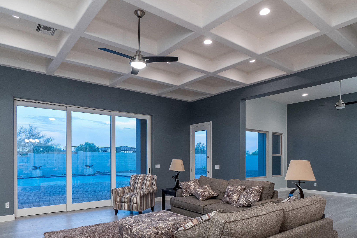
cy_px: 162
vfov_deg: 53.8
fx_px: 228
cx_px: 178
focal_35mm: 23
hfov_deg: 76.1
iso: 800
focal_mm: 10
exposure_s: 1/8
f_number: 8
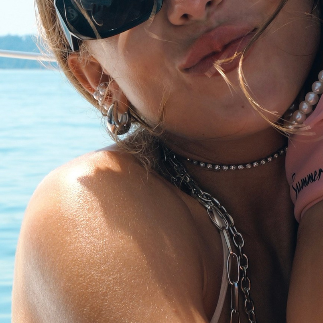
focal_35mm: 154
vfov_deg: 11.3
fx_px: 1626
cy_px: 186
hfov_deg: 11.3
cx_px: 272
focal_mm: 38
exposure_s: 1/320
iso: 640
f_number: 16
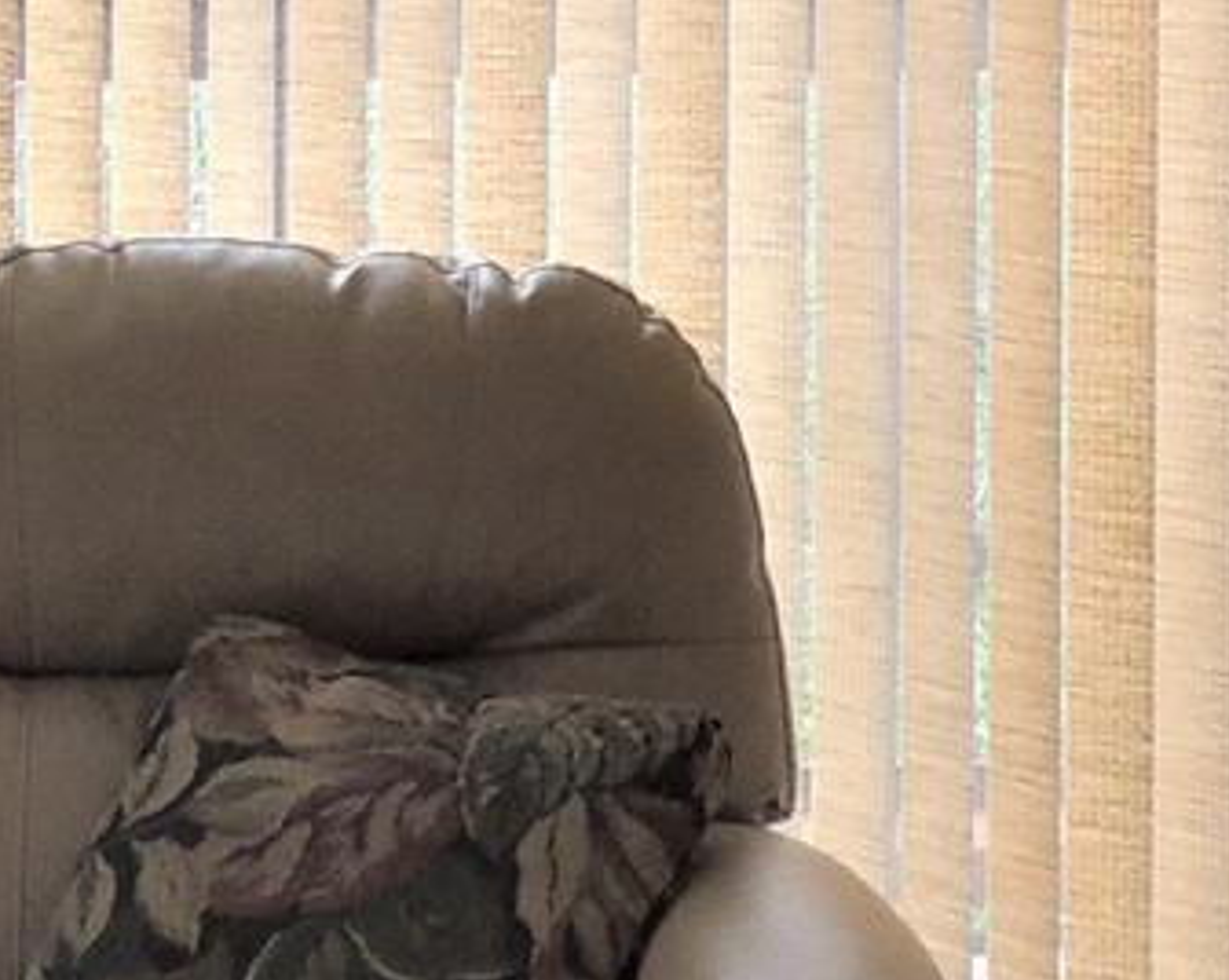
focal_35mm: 143
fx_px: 5195
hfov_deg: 13.5
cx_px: 486
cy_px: -534
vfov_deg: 10.4
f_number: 3
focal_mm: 4.3
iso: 160
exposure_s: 1/30
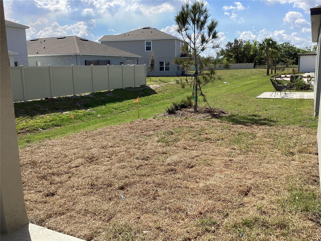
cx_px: 160
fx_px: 287
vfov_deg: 45.4
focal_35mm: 31
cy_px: 120
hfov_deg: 58.4
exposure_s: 1/1335
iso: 25
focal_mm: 3.3
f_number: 2.4
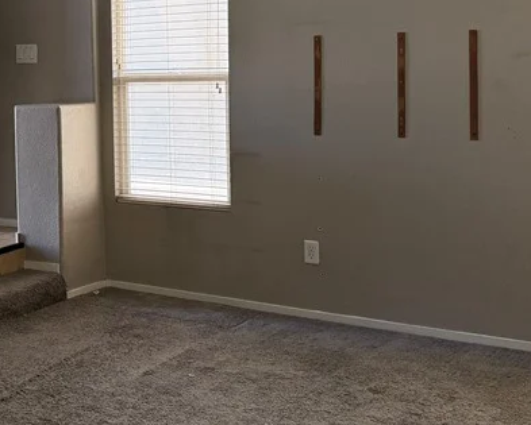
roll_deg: +1.7
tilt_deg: -1.6
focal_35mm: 61
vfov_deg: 24.7
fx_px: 959
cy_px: 108
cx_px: -18
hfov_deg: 28.7
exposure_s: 1/170
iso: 200
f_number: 1.78
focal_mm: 6.76
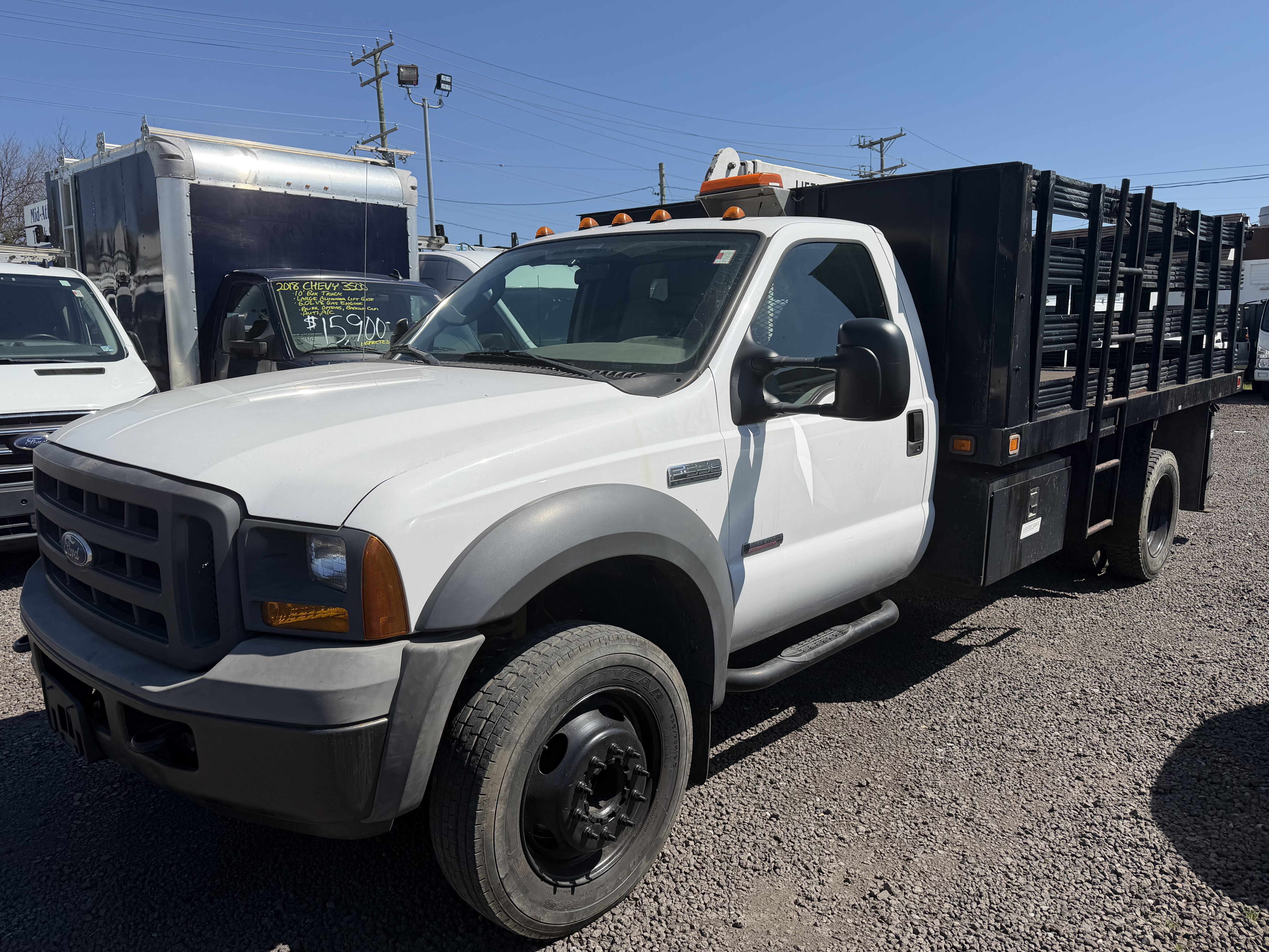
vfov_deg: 54.9
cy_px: 482
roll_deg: +1.6
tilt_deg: -8.2
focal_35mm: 25
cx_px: 612
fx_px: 916
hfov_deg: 69.4
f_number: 1.78
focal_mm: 6.76
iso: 80
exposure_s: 1/7353
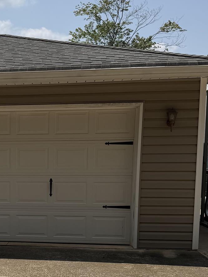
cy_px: 207
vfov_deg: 30.7
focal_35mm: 62
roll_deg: +0.8
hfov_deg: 22.6
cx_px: -9
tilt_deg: -7.6
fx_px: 497
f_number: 1.78
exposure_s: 1/6711
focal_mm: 6.76
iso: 80
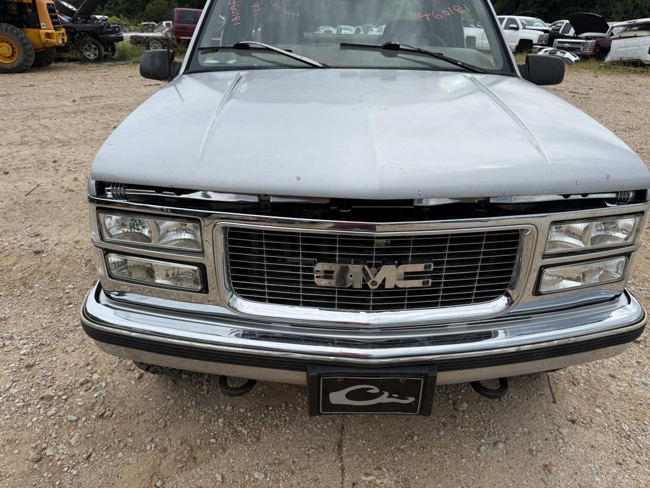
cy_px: 244
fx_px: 451
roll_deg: +0.8
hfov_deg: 71.6
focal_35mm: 24
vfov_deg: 56.8
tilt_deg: -27.8
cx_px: 325
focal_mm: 6.76
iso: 80
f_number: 1.78
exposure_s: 1/4167
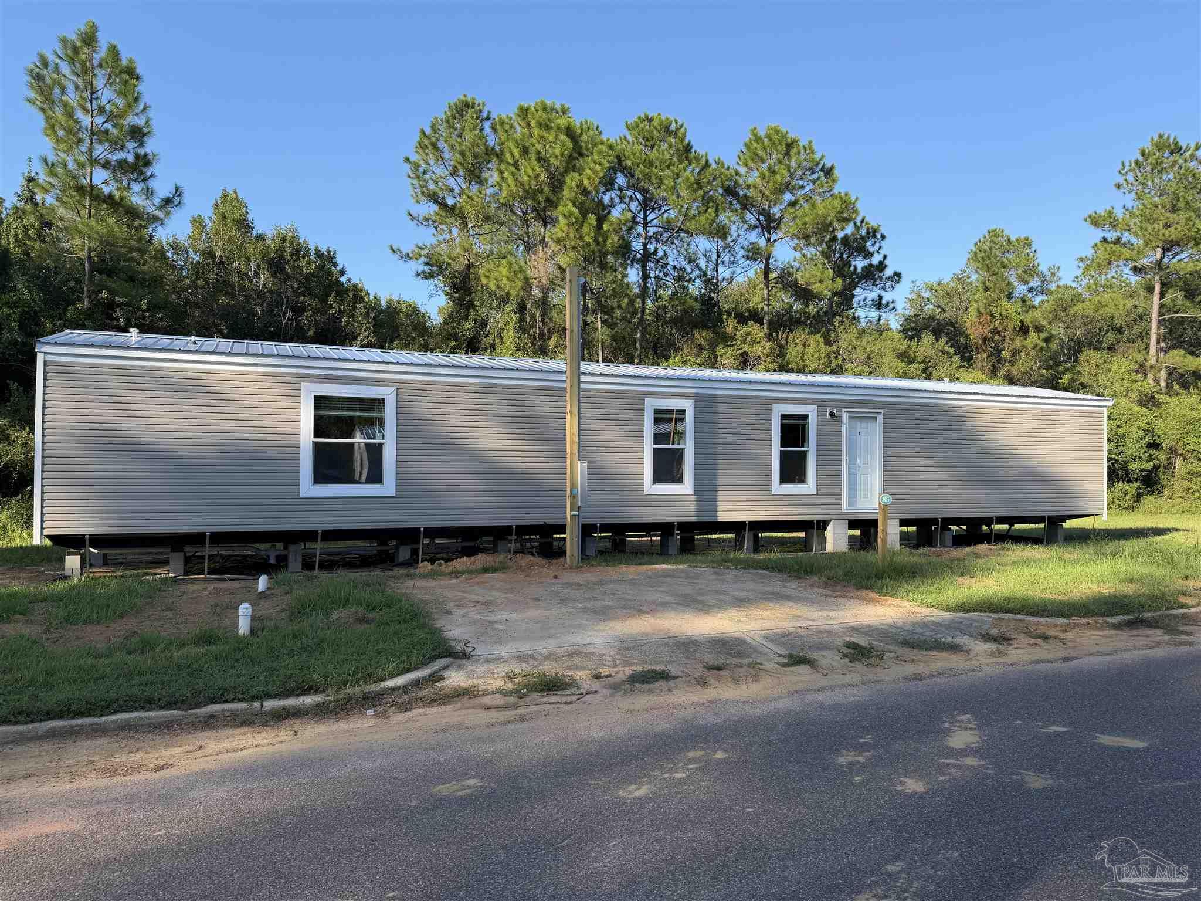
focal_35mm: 24
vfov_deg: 56.8
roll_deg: -0.1
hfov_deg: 71.6
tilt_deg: +1.8
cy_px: 450
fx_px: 833
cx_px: 600
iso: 80
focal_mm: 6.76
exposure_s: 1/1522
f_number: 1.78
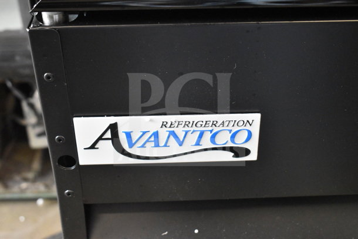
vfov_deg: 23.8
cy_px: 120
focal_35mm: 57
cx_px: 179
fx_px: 567
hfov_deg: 35.0
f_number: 7.1
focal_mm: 38
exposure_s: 1/200
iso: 6400
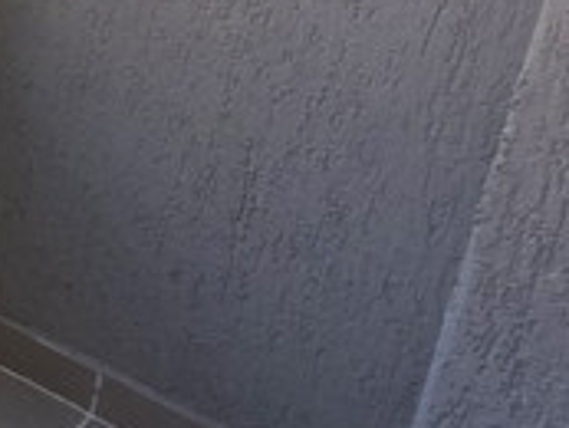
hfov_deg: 12.0
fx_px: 1332
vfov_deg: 15.2
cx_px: -1085
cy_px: -395
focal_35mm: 81
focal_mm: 2.2
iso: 40
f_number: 1.9
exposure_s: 1/304
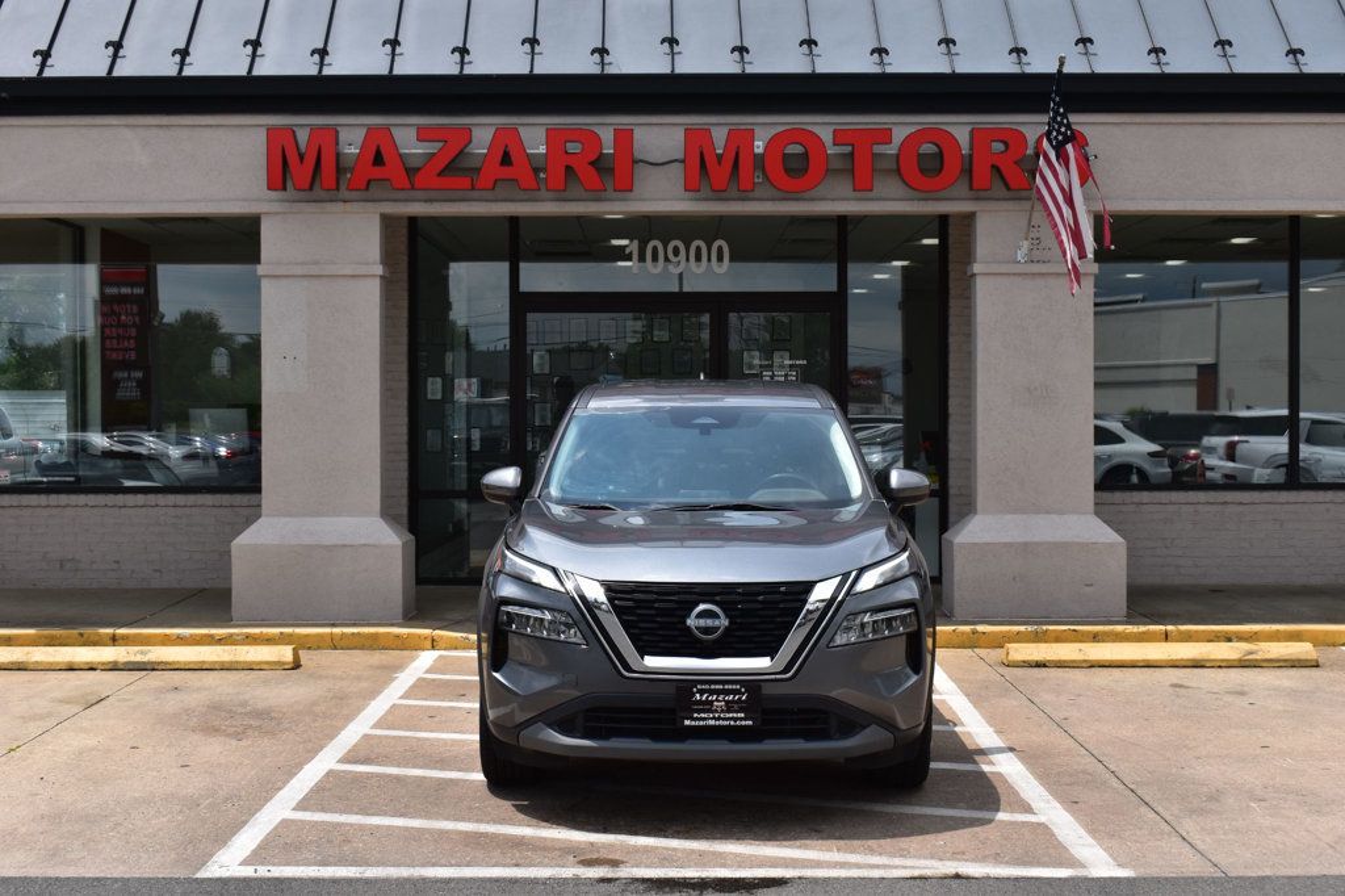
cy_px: 448
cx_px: 672
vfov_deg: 26.5
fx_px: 1905
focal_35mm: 51
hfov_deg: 38.9
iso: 250
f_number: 11
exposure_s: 1/500
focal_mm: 34
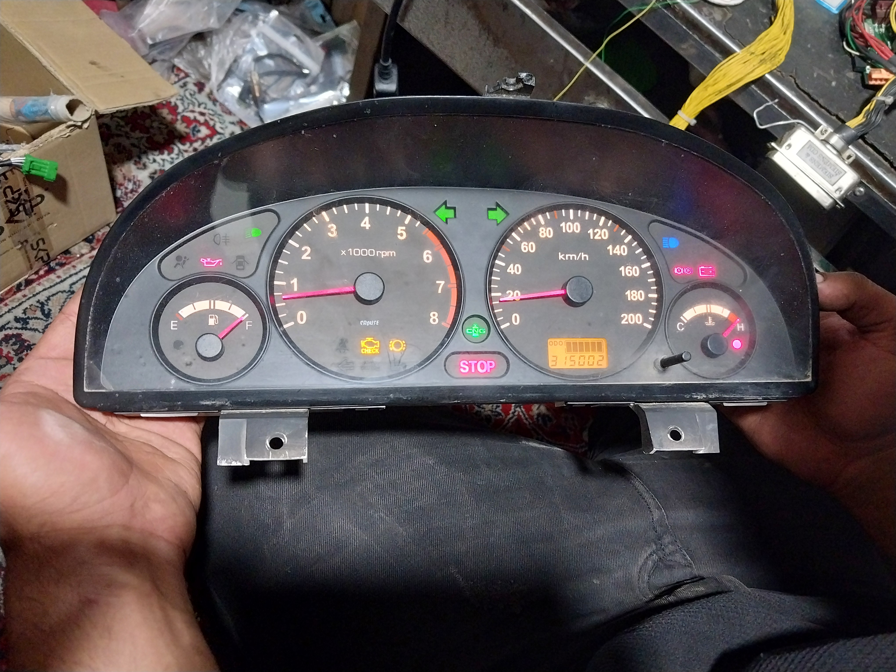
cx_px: 448
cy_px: 336
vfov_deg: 53.1
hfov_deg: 67.3
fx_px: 673
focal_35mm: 26
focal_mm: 4
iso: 320
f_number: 1.8
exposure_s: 1/33
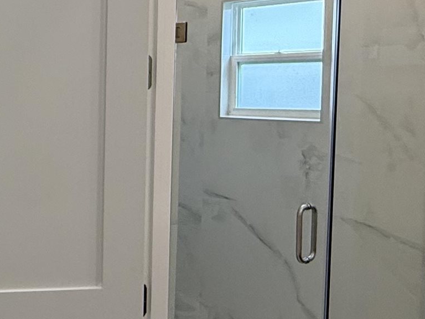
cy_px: 121
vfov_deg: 26.0
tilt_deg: -1.3
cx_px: -39
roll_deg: -0.3
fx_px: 688
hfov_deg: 30.8
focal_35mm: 56
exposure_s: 1/120
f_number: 2.2
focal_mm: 2.22
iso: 160
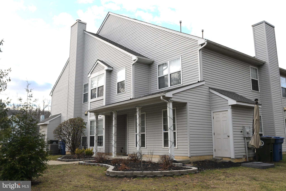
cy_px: 96
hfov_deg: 55.8
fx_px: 270
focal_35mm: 34
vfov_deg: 38.9
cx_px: 143
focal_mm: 34
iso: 1600
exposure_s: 1/2500
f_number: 7.1
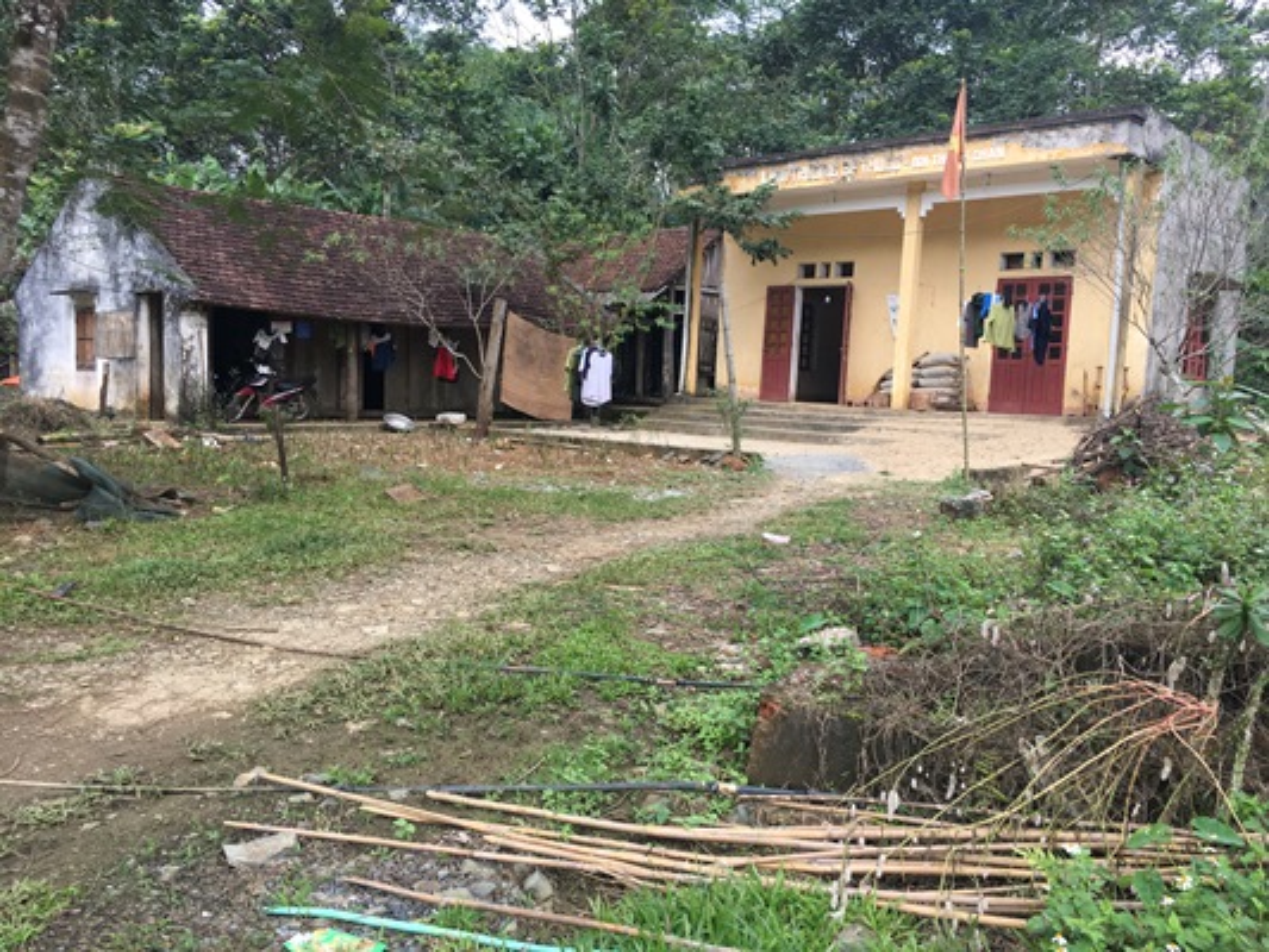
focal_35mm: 29
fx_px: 1063
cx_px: 634
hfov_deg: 61.6
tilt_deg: -4.5
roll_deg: -3.4
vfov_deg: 48.2
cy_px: 476
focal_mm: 4.15
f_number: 2.2
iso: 25
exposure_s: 1/218
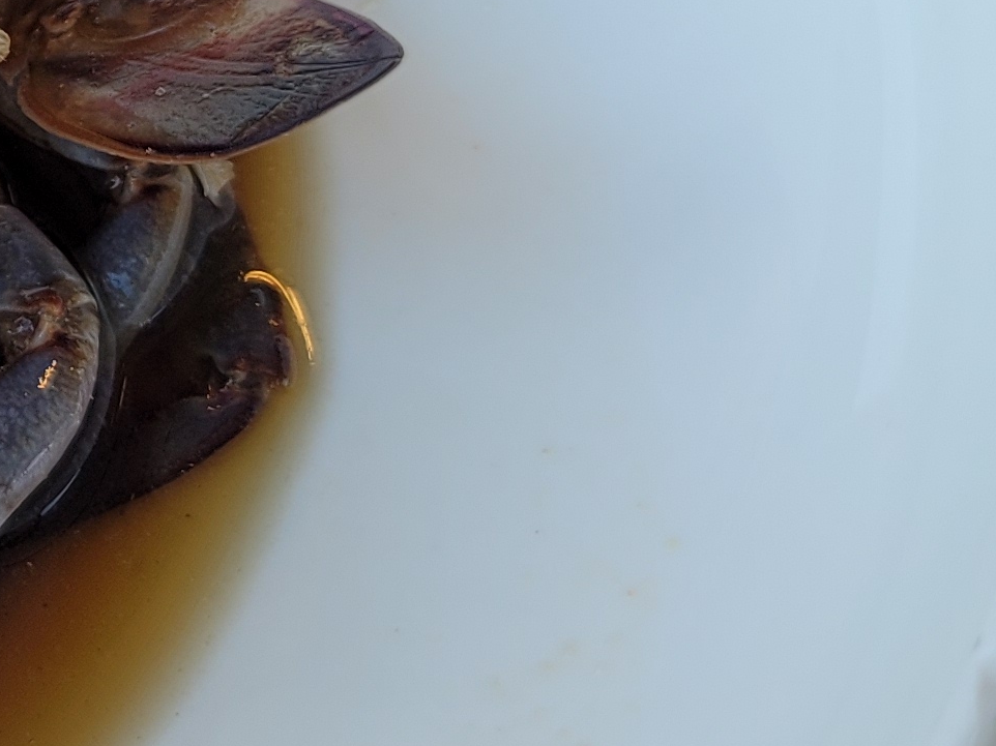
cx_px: -336
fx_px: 2992
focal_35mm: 104
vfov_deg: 14.0
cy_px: 26
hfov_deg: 17.6
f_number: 1.8
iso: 20
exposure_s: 1/120
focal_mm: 7
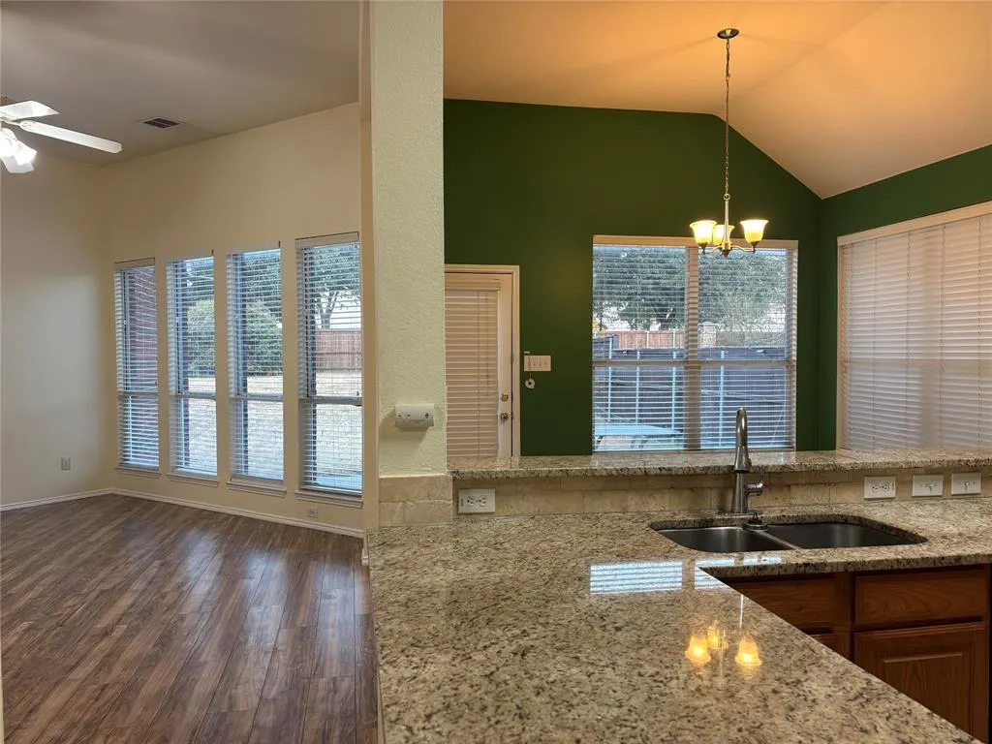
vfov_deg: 53.1
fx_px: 745
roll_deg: +0.2
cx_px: 496
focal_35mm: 26
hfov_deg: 67.3
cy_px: 372
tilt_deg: -1.5
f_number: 1.6
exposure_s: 1/60
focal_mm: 5.96
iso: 100
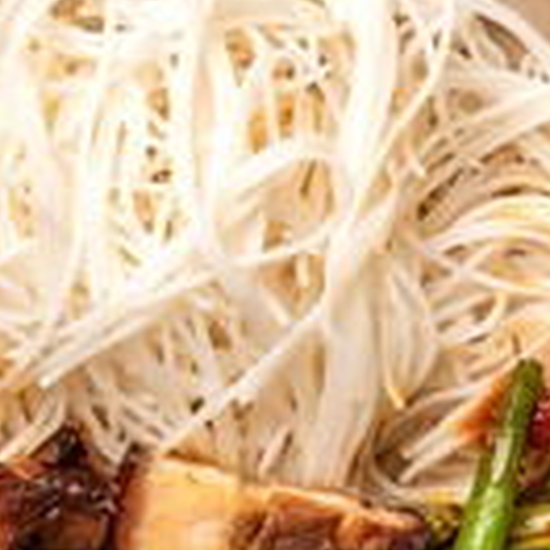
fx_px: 4045
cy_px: 210
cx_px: 758
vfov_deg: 7.8
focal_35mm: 225
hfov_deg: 7.7
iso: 100
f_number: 11
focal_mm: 34
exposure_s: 1/125
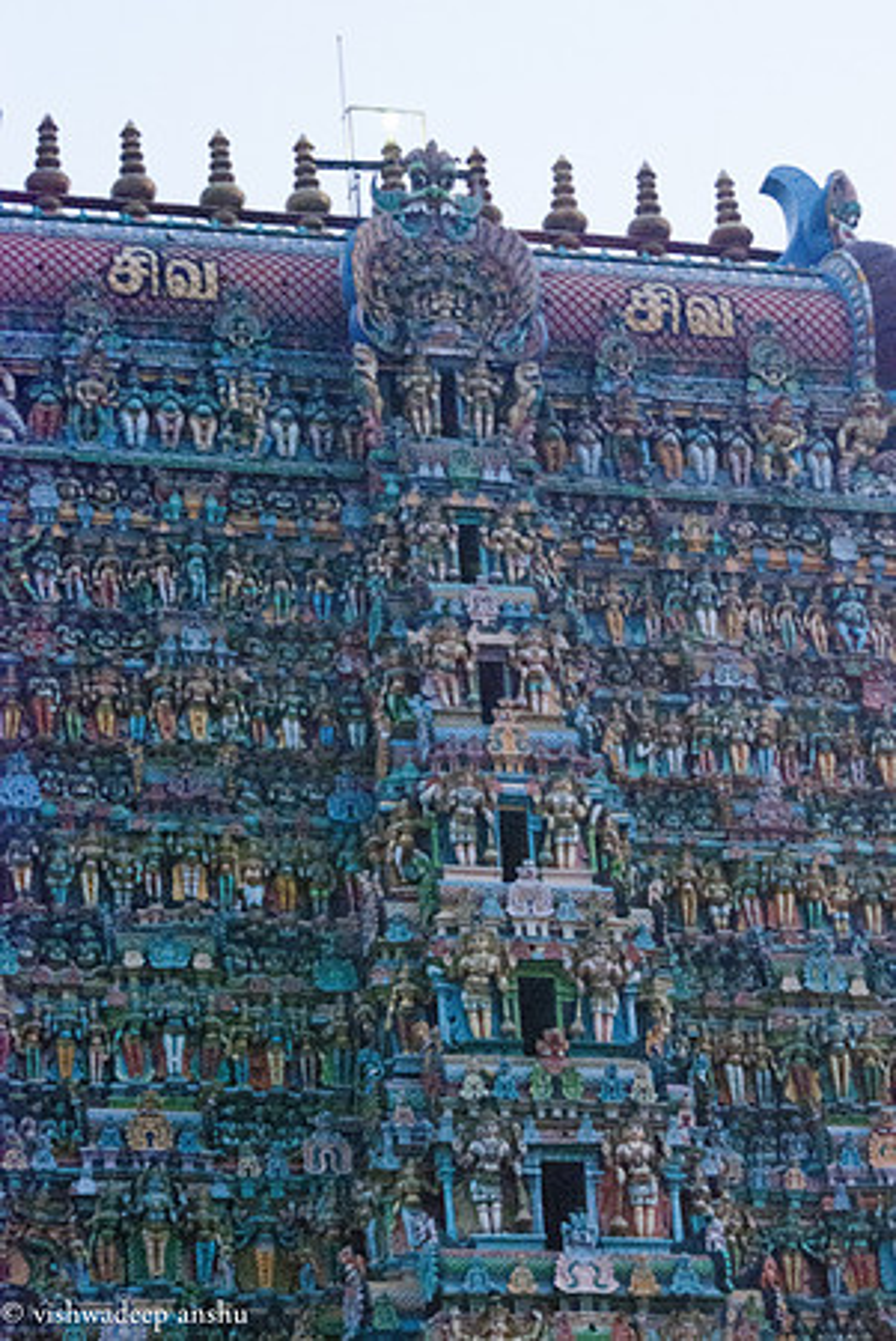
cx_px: 448
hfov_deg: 13.1
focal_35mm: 105
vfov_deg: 19.4
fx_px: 3911
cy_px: 670
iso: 1600
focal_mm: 70
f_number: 6.3
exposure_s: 1/50
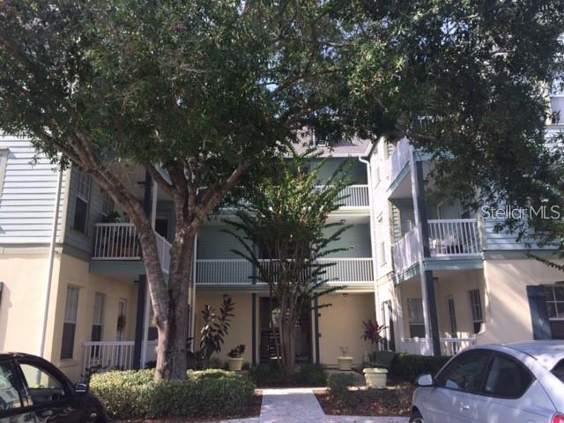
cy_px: 212
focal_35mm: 29
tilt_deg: +16.0
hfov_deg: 61.7
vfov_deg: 48.2
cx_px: 282
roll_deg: -0.1
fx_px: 472
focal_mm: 4.15
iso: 32
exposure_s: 1/604
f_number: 2.2
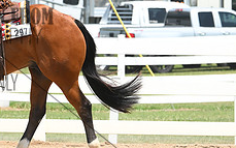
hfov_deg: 3.7
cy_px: 24
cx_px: -36
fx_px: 3607
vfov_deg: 2.3
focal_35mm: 561
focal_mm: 145
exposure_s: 1/1347
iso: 250
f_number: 5
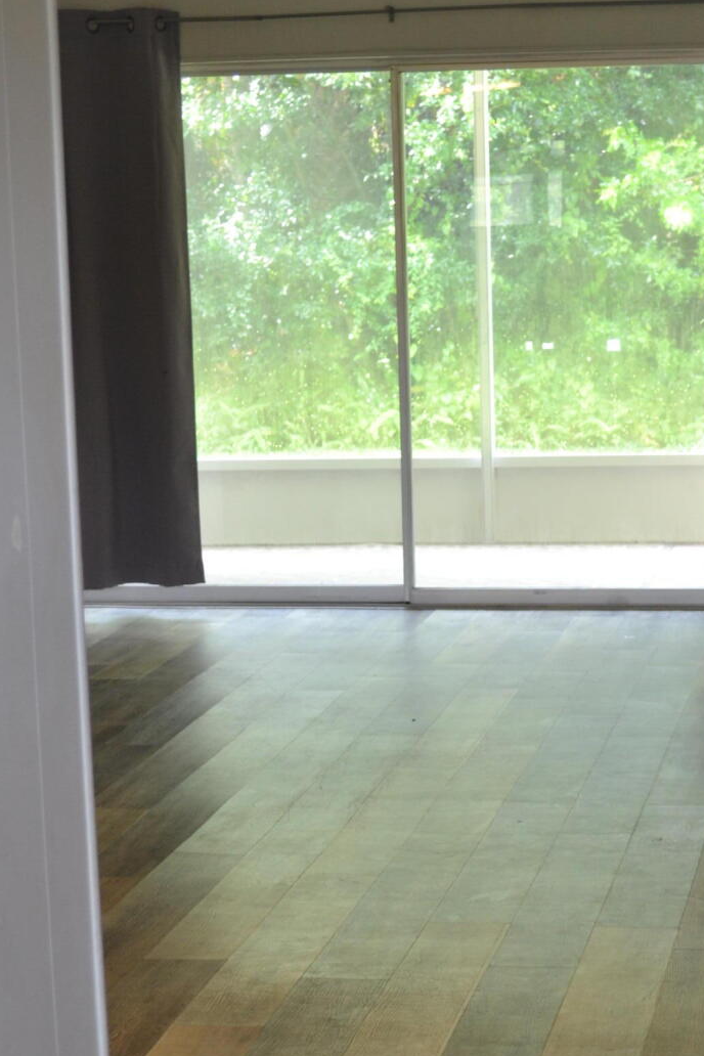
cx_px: 448
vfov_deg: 21.8
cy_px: 766
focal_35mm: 93
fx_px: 2728
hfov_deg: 14.7
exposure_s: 1/50
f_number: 4.8
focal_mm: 32
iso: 400
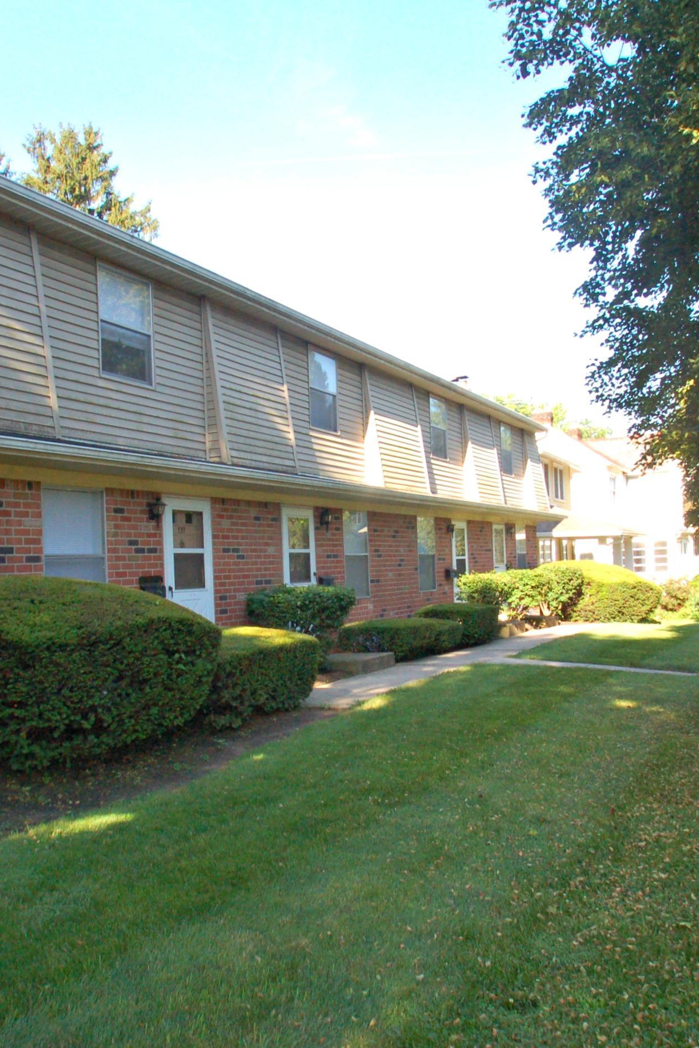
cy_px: 534
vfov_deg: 65.5
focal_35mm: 28
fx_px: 816
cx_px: 360
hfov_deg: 46.4
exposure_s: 1/80
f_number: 16
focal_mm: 12
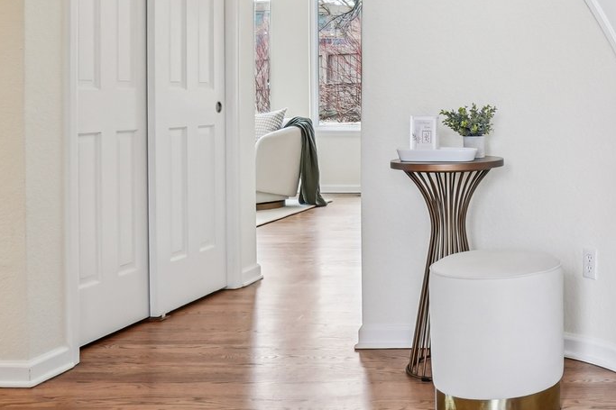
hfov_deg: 35.9
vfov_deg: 29.4
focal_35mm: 45
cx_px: 704
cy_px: 102
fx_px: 770
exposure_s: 1/30
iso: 400
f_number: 8
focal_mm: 10
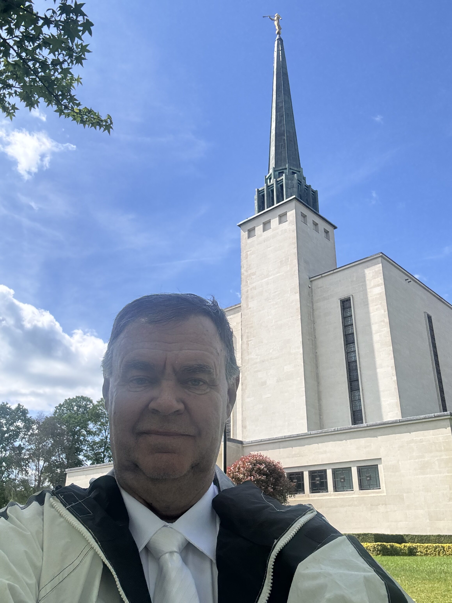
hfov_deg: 46.8
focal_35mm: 30
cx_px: 226
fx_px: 522
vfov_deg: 60.0
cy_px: 302
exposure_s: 1/720
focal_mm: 2.69
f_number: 1.9
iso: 25
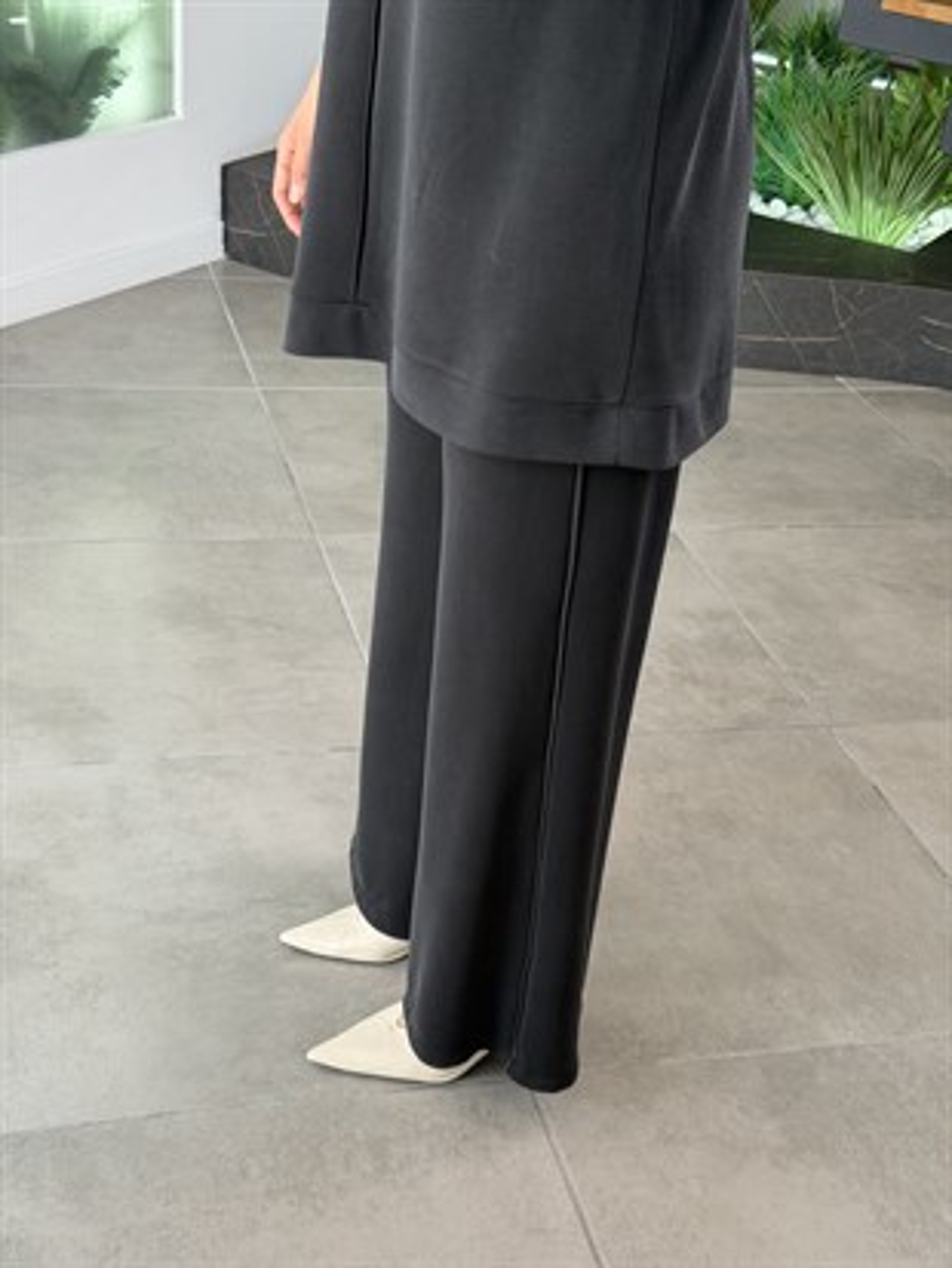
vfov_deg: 39.6
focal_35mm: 48
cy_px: 634
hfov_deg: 30.3
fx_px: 1759
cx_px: 476
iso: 50
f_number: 1.78
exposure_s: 1/121
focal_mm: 6.76
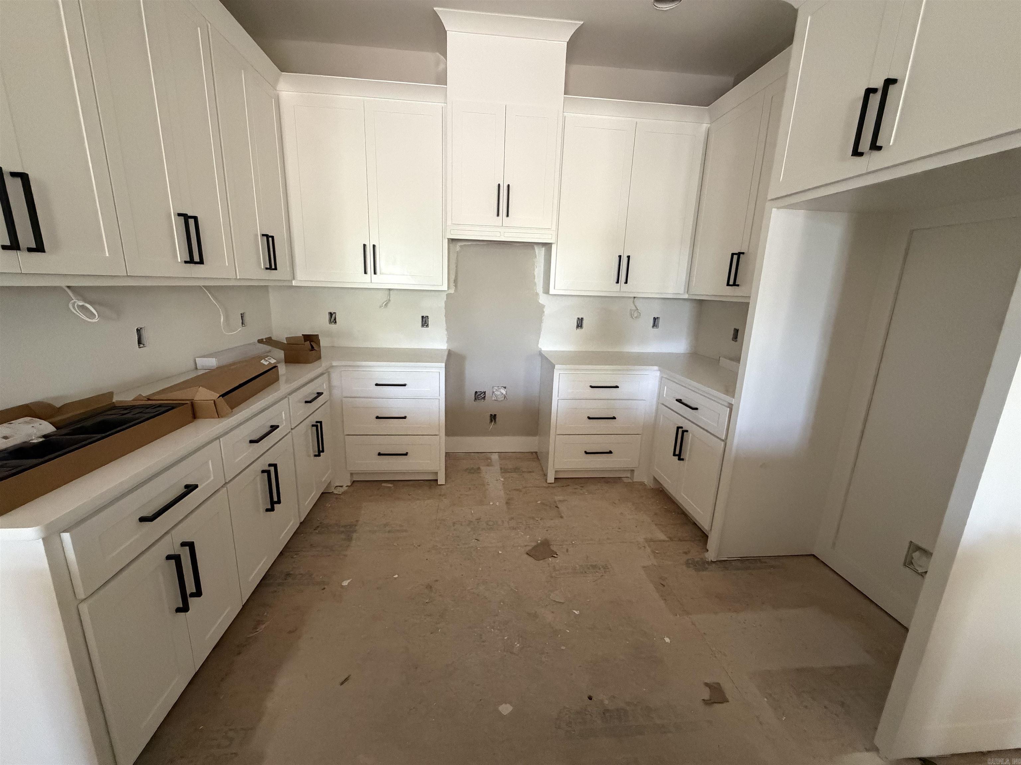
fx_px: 413
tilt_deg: -12.3
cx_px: 510
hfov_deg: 102.1
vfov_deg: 85.7
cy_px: 382
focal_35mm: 14
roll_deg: -1.4
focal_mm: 2.22
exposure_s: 1/60
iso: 800
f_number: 2.2
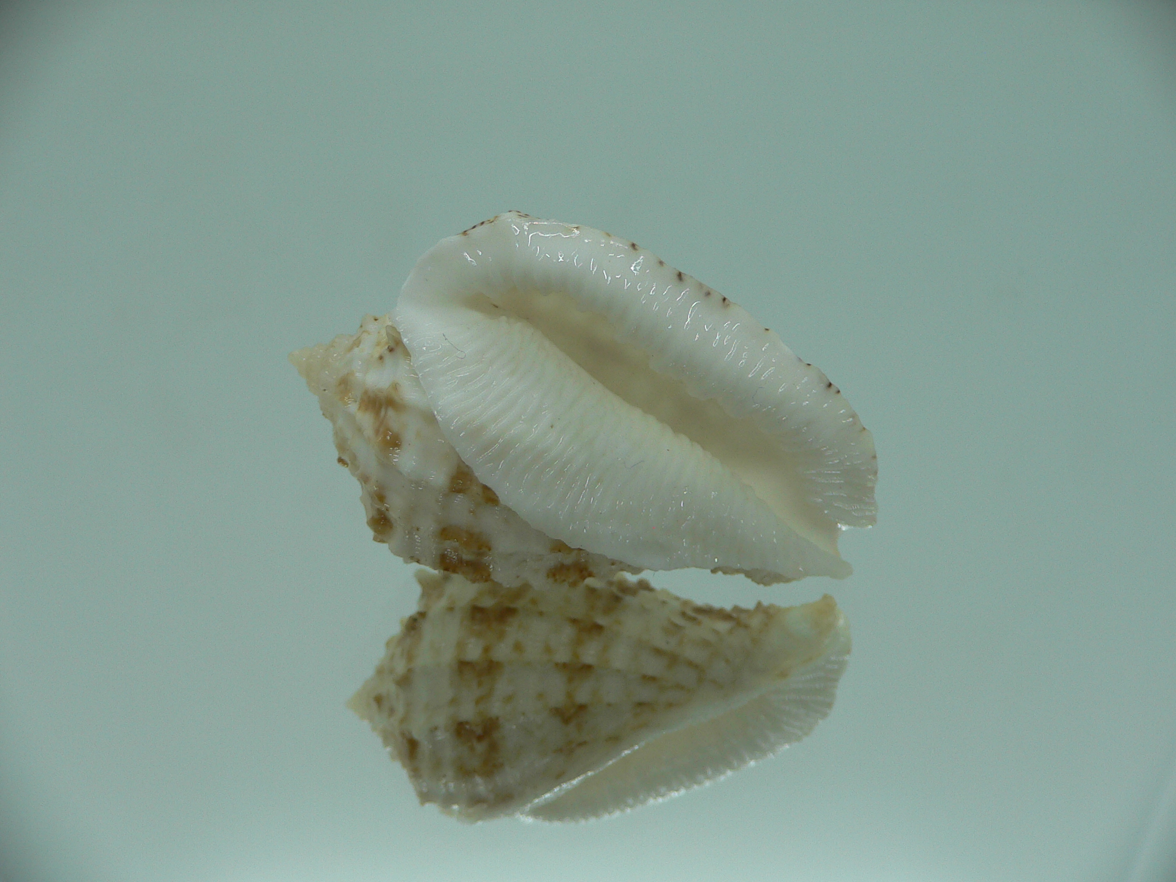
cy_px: 441
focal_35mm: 35
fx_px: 1189
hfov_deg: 52.6
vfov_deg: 40.7
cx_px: 588
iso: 80
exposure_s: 1/60
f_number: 2.8
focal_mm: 4.6
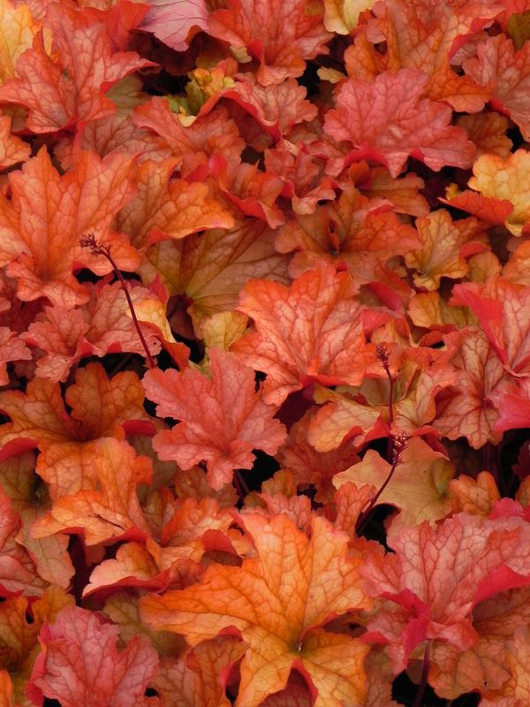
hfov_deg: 14.1
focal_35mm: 105
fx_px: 2144
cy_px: 354
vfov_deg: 18.7
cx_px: 265
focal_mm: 18.8
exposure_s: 1/80
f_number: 4.5
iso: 160
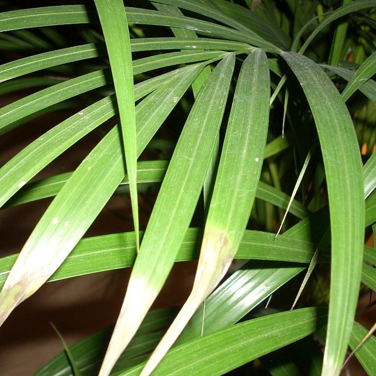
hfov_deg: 30.9
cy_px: 194
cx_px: 139
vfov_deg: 31.1
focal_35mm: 55
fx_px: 676
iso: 64
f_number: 2.8
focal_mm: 6.2
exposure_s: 1/60
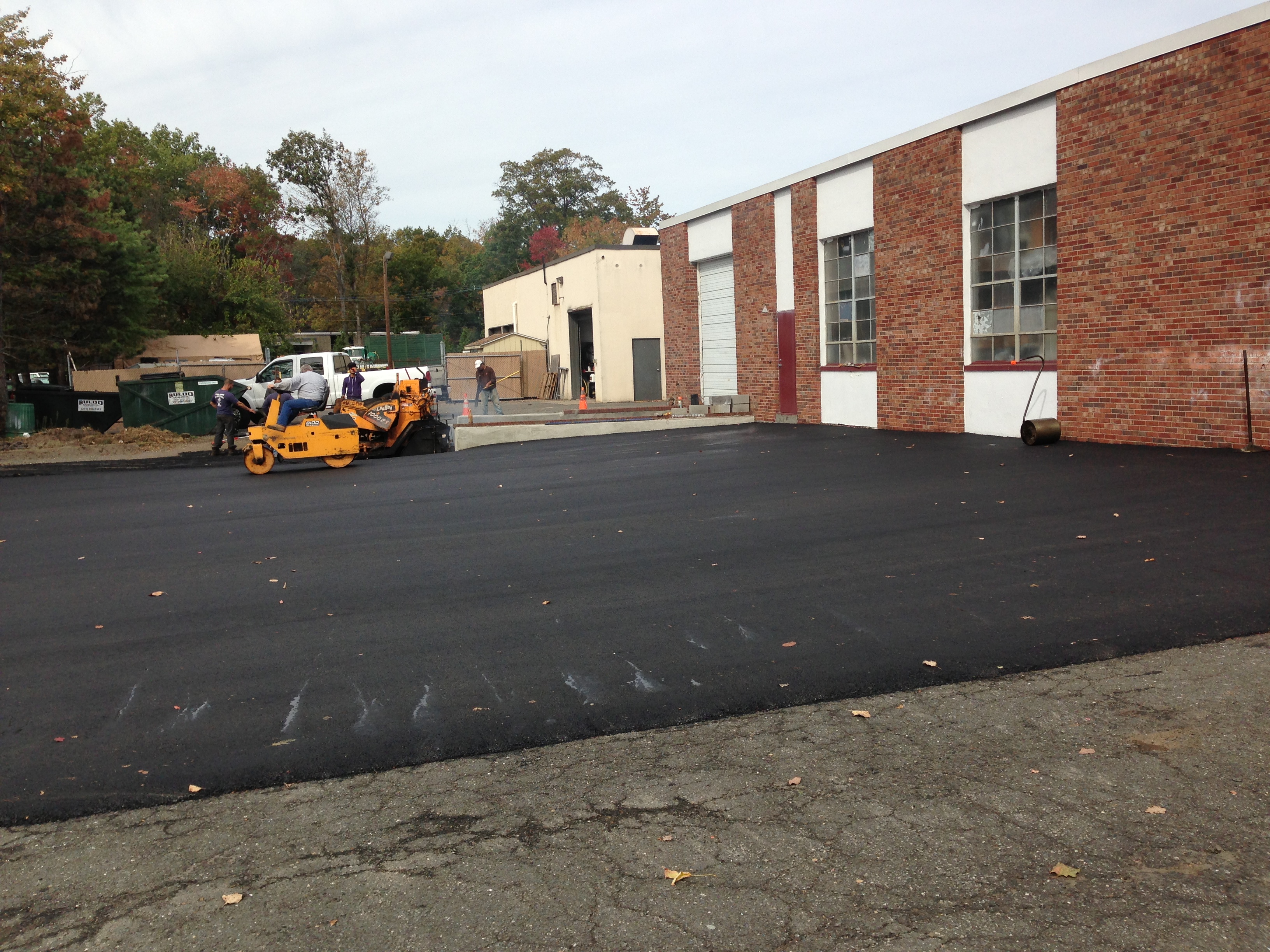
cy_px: 476
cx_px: 635
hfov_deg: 55.4
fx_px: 1211
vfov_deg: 42.9
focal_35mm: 33
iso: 50
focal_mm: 4.13
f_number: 2.4
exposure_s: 1/1323
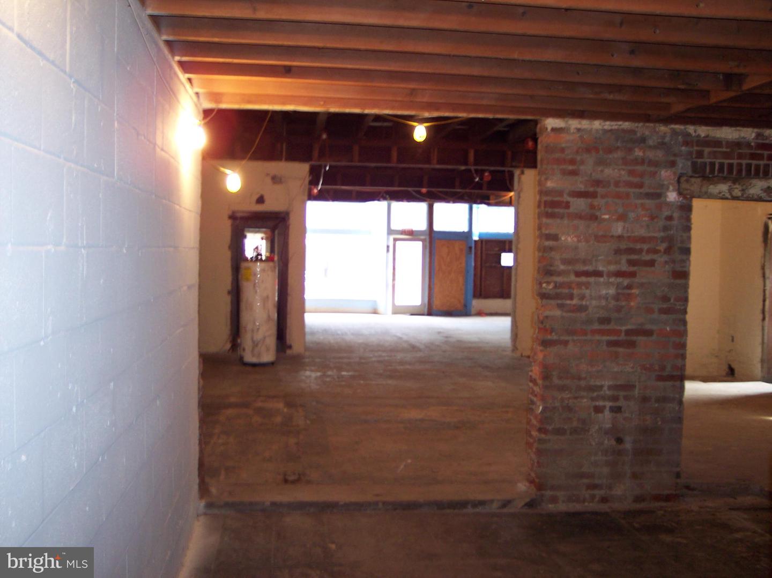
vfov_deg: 37.7
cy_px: 289
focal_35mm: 38
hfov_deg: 49.0
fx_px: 847
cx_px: 386
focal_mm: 8
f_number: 2.8
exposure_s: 1/8
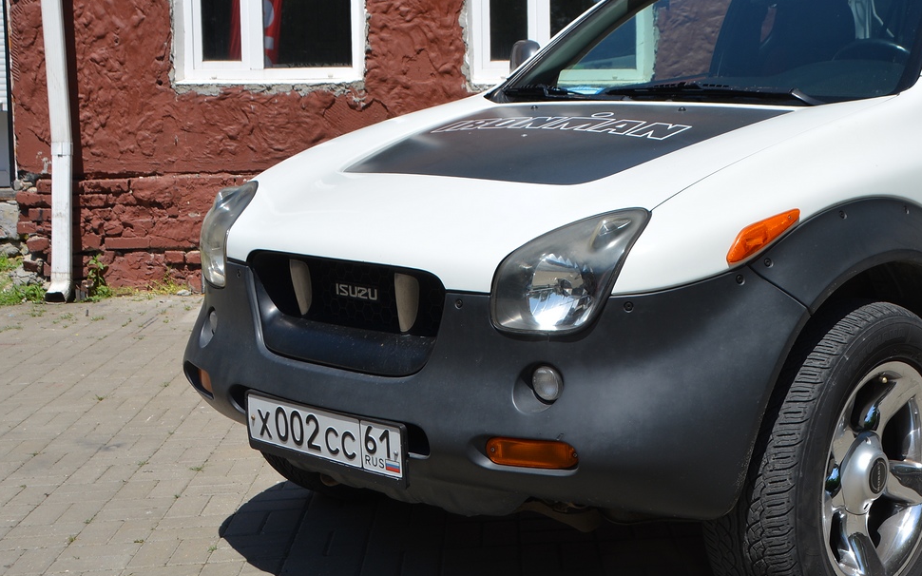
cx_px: 686
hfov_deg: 37.9
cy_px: 225
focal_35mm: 52
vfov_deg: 24.8
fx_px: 1306
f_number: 9
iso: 100
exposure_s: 1/320
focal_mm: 22
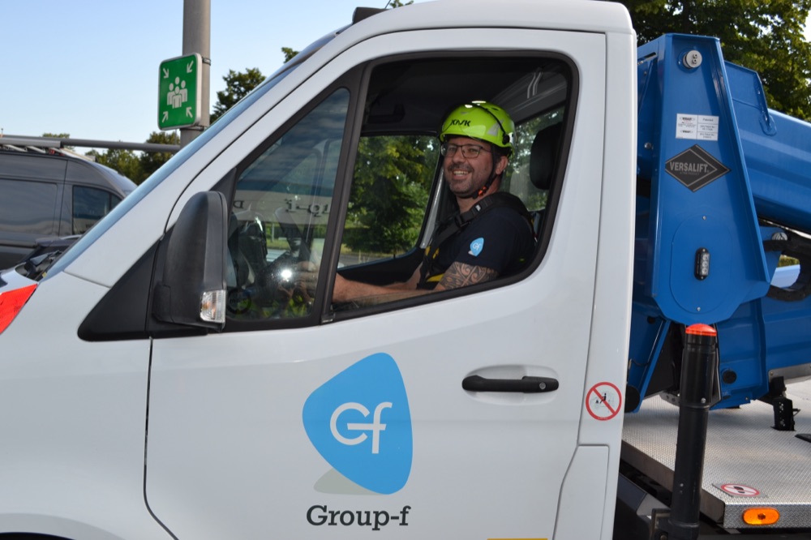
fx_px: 811
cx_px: 406
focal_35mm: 36
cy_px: 270
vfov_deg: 36.8
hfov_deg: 53.1
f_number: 6.3
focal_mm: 24
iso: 100
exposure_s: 1/200
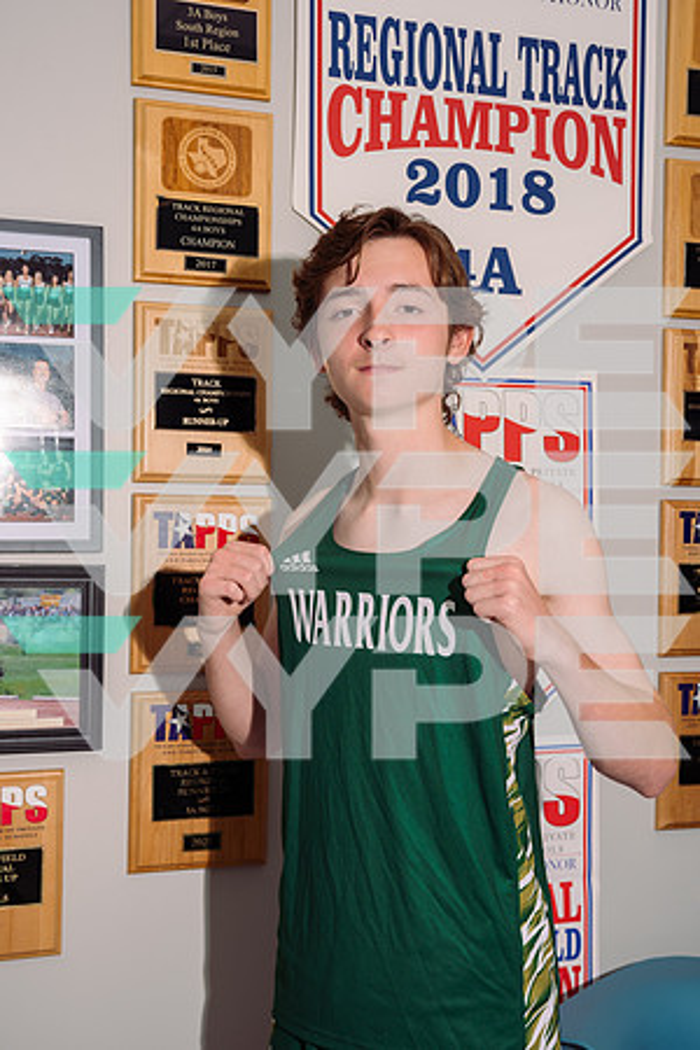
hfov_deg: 26.5
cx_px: 350
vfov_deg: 38.9
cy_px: 525
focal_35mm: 51
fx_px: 1487
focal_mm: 51
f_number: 9
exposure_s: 1/250
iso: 125
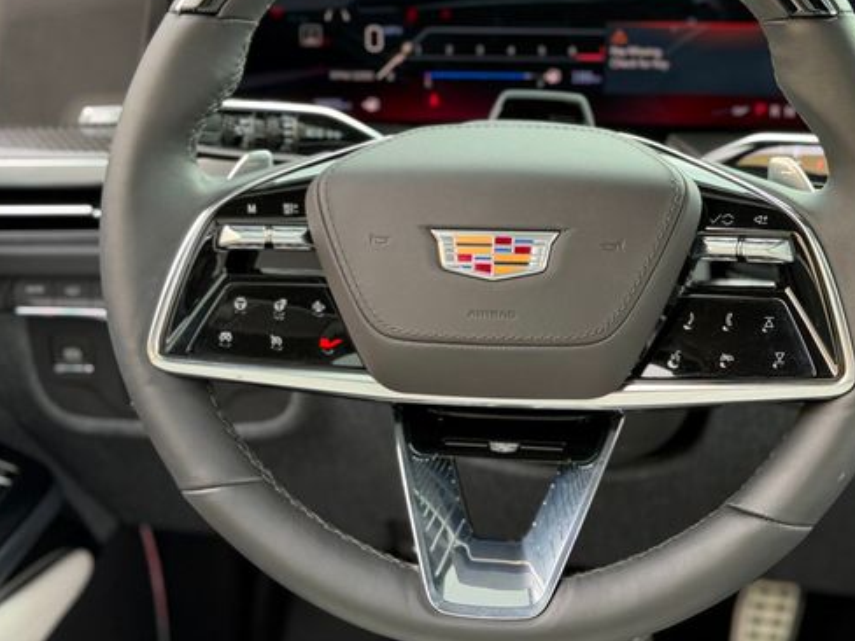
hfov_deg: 30.6
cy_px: 224
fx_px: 1556
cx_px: 515
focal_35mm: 63
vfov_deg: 23.2
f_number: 1.78
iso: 80
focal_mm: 6.76
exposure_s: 1/162
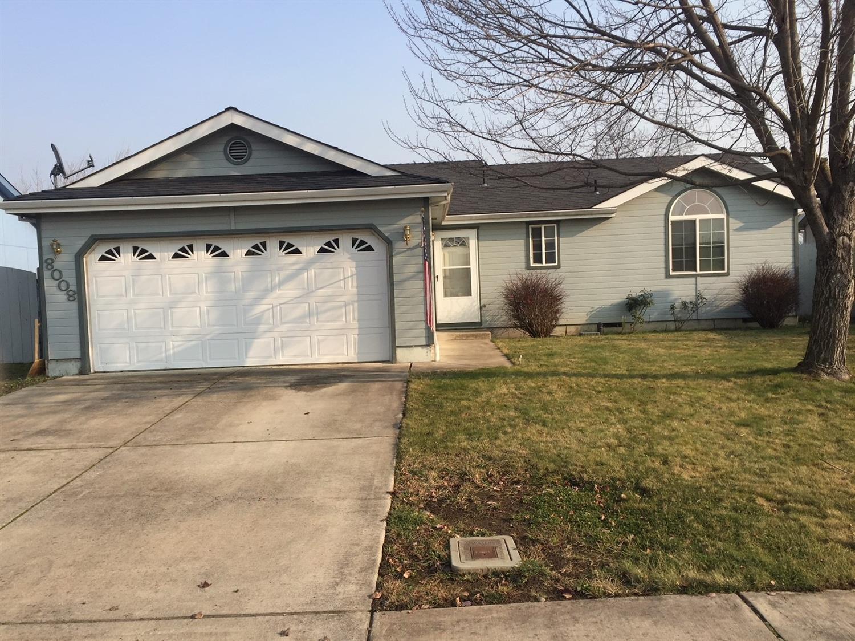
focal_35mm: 29
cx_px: 428
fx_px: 716
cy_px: 320
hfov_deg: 61.7
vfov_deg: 48.2
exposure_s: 1/1412
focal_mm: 4.15
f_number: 2.2
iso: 32
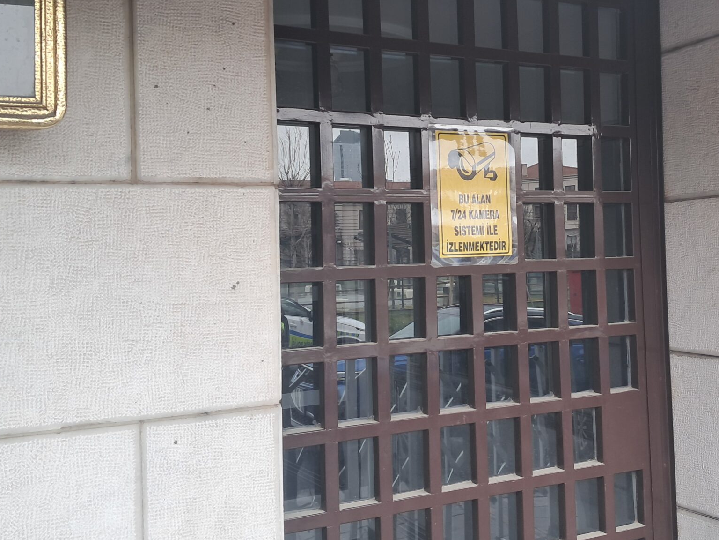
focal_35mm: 45
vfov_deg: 32.1
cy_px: 236
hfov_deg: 41.6
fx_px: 935
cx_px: 473
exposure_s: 1/50
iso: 50
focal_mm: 4
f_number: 1.8
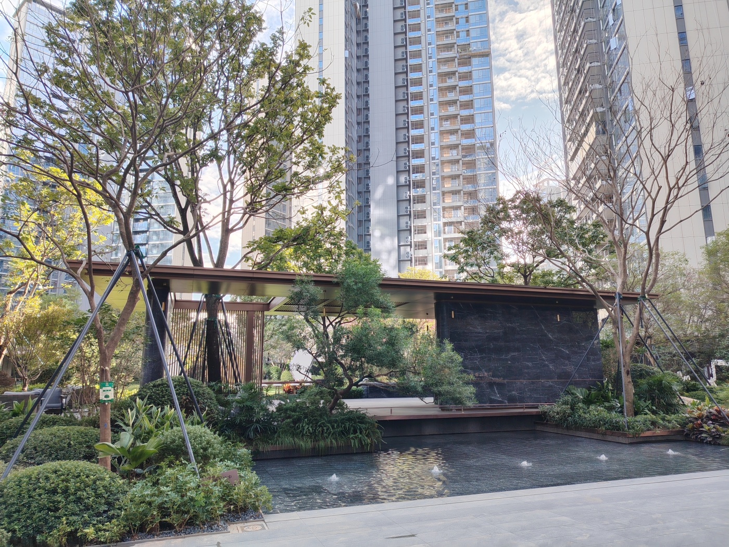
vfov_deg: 58.9
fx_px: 484
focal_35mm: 23
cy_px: 274
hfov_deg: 73.9
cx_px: 364
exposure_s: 1/100
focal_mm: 5.25
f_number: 1.8
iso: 50
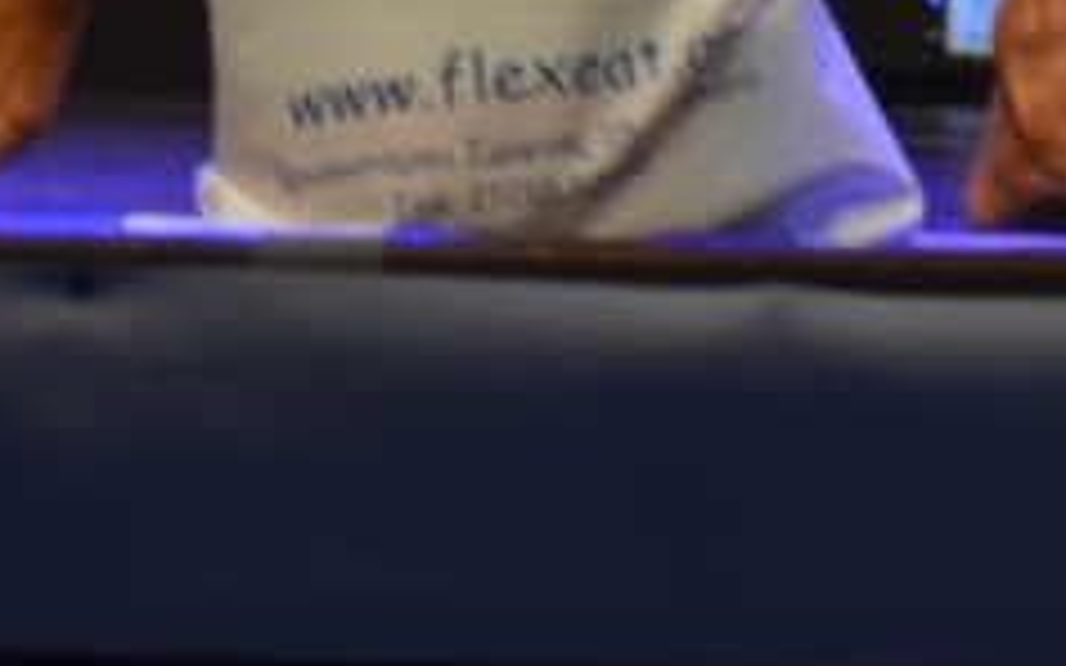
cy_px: -1228
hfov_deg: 2.6
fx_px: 23543
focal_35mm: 811
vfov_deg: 1.6
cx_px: 875
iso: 400
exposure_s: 1/80
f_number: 5.6
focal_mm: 105
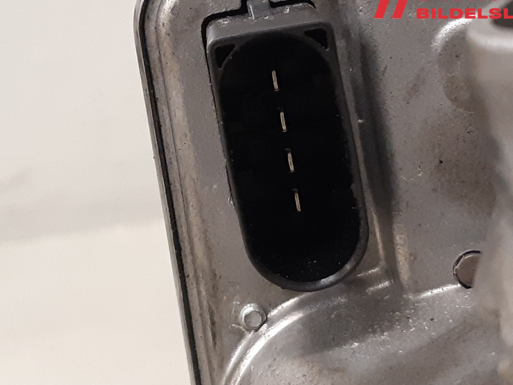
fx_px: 489
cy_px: 209
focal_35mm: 33
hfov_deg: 55.3
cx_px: 243
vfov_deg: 42.9
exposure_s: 1/50
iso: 320
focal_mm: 3.93
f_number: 1.7
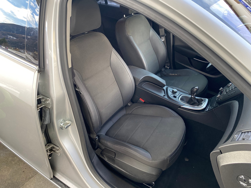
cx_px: 126
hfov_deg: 67.3
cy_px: 94
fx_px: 189
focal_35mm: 26
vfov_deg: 53.1
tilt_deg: -34.8
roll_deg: -2.9
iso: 125
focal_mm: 4.25
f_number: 1.8
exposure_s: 1/121
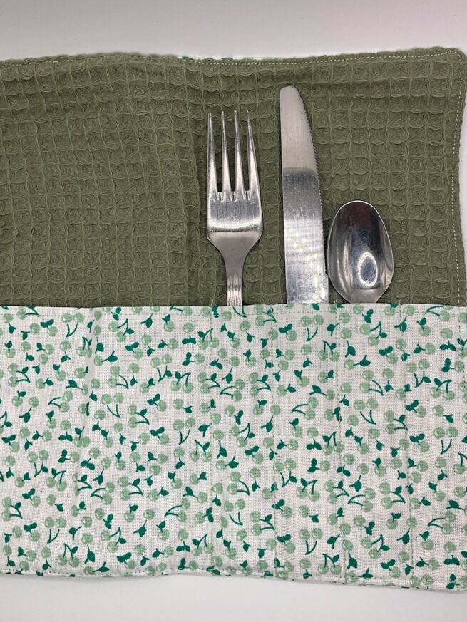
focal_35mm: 34
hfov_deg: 41.8
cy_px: 278
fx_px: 611
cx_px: 228
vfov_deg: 53.8
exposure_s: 1/232
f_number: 1.8
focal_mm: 3
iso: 20
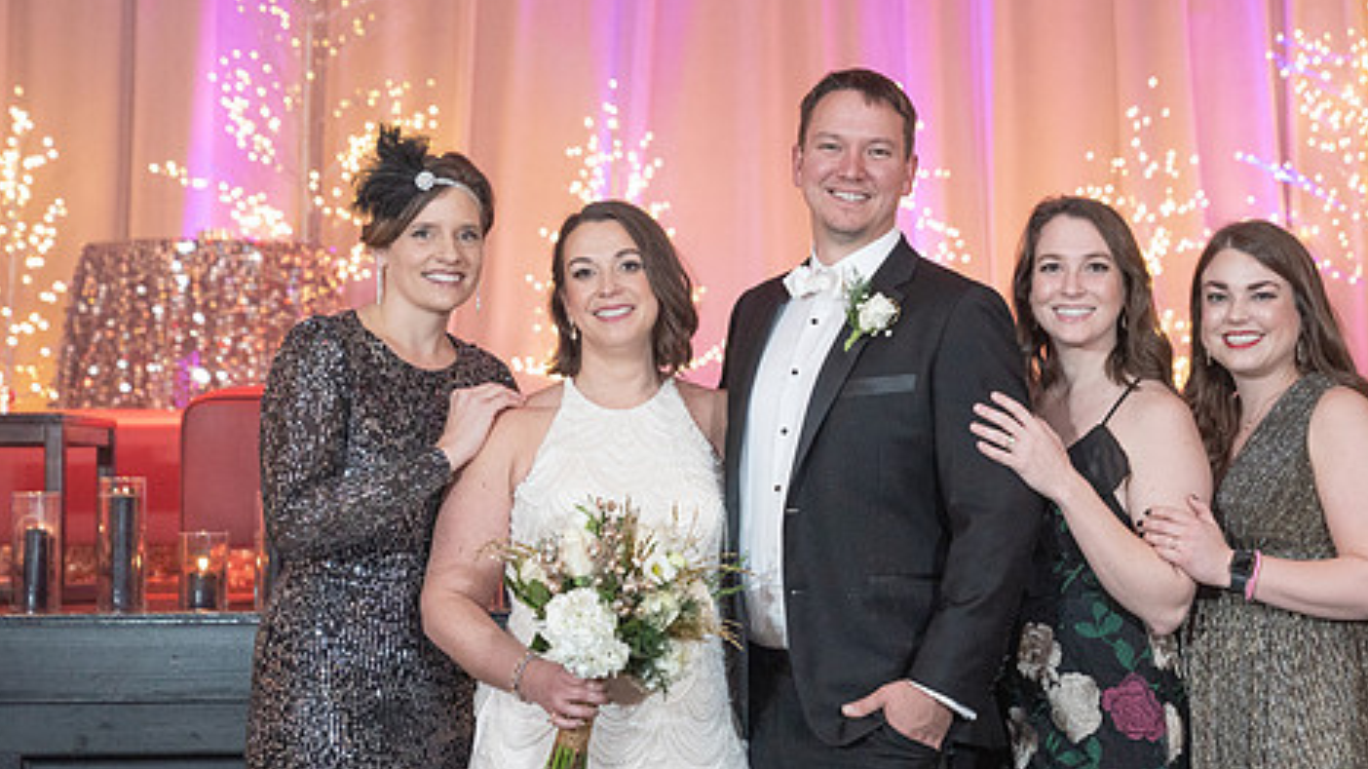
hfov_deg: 21.8
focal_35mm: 98
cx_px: 770
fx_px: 3554
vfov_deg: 12.3
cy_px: 412
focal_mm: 70
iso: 4000
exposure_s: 1/125
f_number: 4
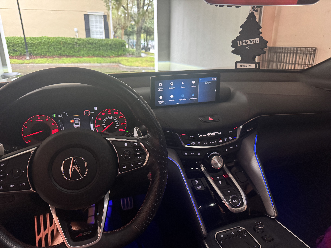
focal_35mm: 24
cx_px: 166
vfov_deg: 56.8
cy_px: 124
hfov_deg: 71.6
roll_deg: -0.4
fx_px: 229
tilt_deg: -19.5
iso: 800
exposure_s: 1/37
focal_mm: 6.76
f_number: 1.78
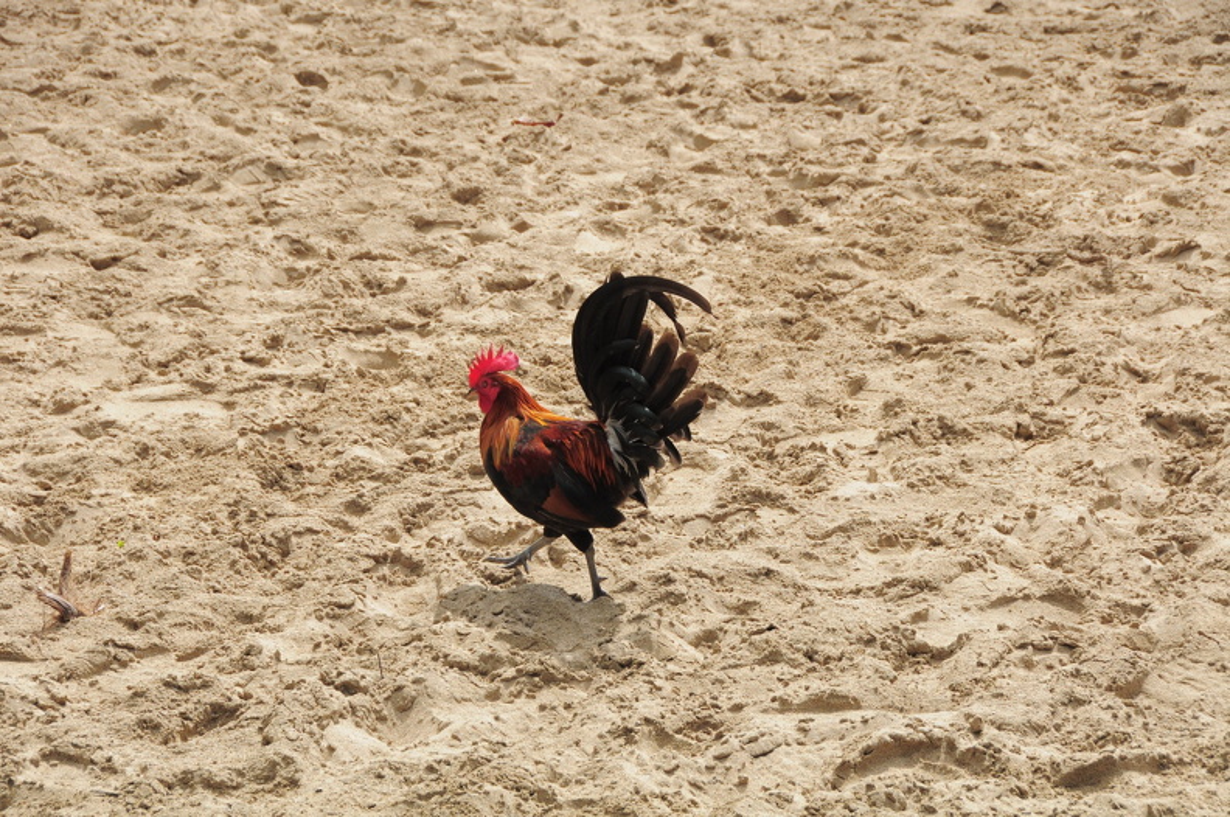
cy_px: 408
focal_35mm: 105
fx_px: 3583
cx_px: 615
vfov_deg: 13.0
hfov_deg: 19.5
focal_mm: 70
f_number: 8
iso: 320
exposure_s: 1/1000
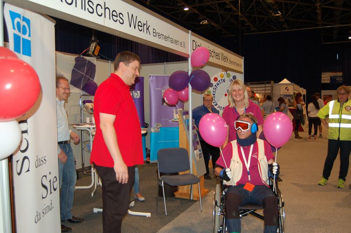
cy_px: 116
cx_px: 176
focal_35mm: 33
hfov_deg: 57.3
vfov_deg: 39.9
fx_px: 321
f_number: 3.8
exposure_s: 1/60
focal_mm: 22
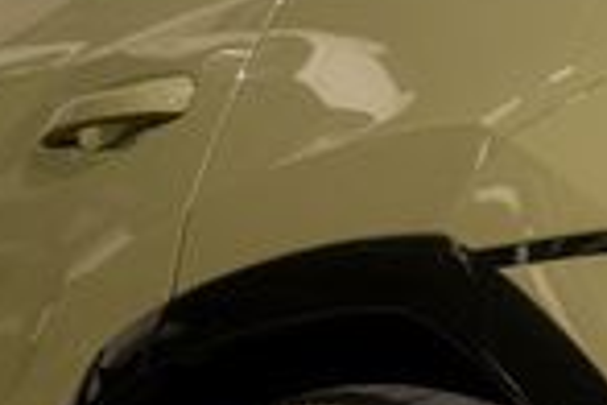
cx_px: 1094
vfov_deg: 7.3
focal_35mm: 187
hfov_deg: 10.4
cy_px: 357
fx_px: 3153
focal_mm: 43
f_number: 6.3
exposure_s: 1/50
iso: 400
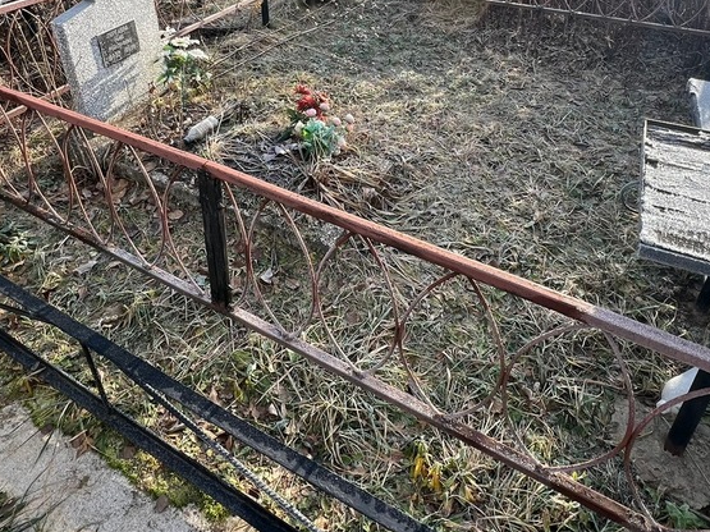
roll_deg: +0.6
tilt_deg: -29.3
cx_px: 348
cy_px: 110
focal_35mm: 24
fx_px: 492
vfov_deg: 53.2
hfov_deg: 71.6
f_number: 1.8
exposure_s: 1/355
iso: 32
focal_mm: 1.57
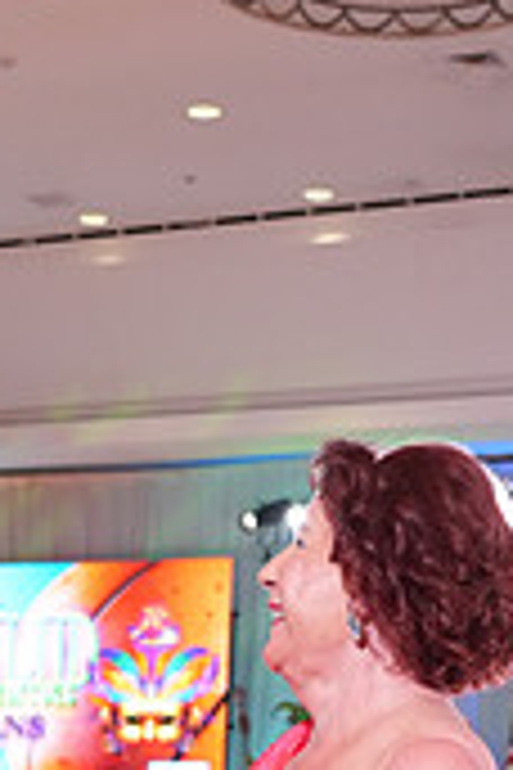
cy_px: 1040
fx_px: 2180
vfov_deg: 18.4
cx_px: 25
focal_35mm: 102
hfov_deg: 13.3
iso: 3200
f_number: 4
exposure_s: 1/400
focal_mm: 30
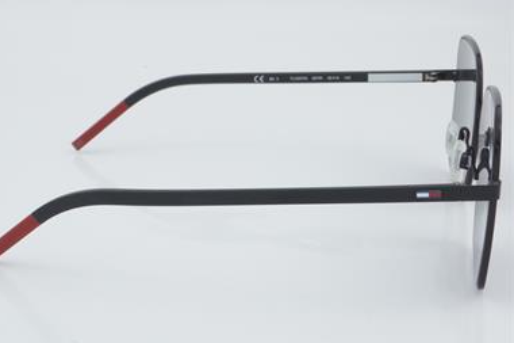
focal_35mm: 79
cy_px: 168
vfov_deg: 17.3
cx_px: 245
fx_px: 1127
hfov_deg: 25.7
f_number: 32
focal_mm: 50
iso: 100
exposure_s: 1/3
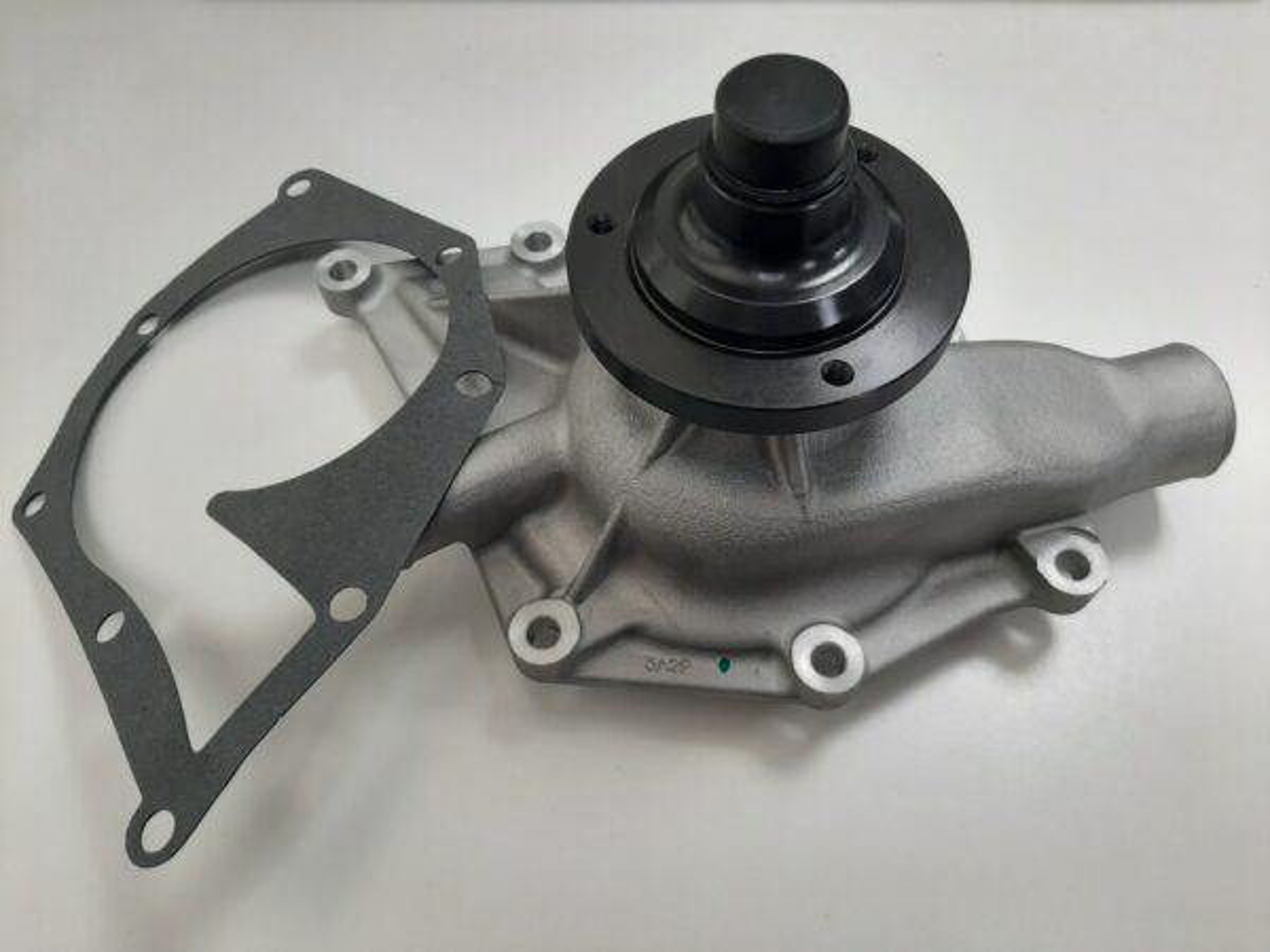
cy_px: 476
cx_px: 635
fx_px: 954
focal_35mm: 26
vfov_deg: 53.1
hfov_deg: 67.3
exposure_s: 1/50
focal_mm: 3.93
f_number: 1.7
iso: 50
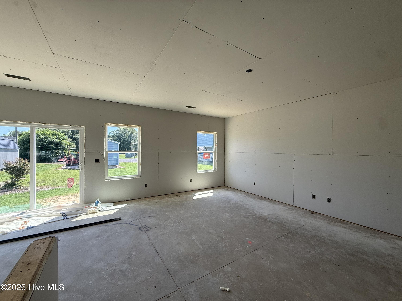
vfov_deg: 85.7
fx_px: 163
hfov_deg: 102.1
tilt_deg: +1.0
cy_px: 150
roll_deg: -0.8
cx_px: 201
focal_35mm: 14
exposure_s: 1/252
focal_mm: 2.22
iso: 64
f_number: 2.2
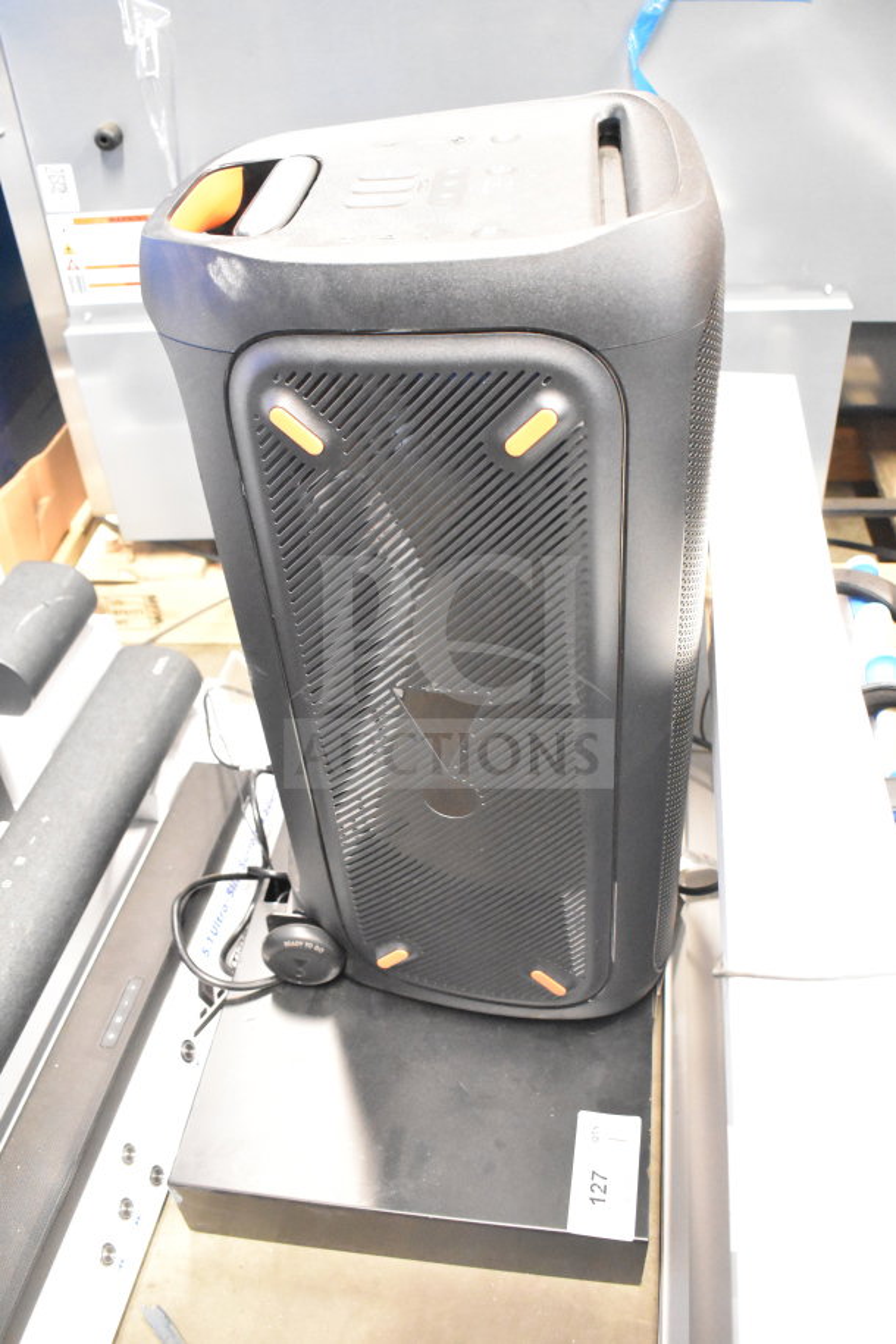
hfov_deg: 43.6
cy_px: 672
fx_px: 1120
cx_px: 448
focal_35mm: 30
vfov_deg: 61.9
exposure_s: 1/30
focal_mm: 20
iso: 11400
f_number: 3.8
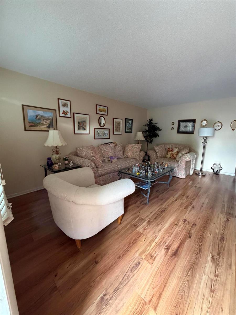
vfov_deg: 102.1
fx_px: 127
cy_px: 158
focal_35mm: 14
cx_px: 118
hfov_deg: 85.7
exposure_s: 1/60
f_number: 2.2
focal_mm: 2.22
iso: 640
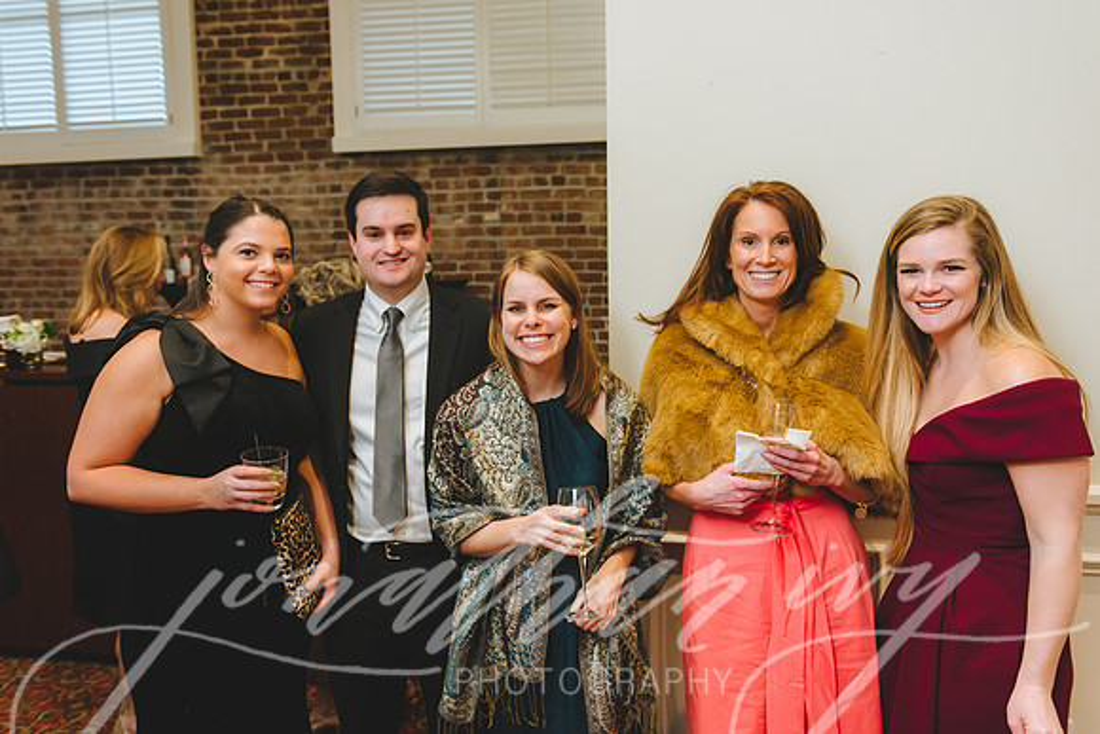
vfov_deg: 46.4
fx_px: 856
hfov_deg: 65.5
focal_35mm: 28
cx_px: 550
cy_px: 367
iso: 3200
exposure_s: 1/160
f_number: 4
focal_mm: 28
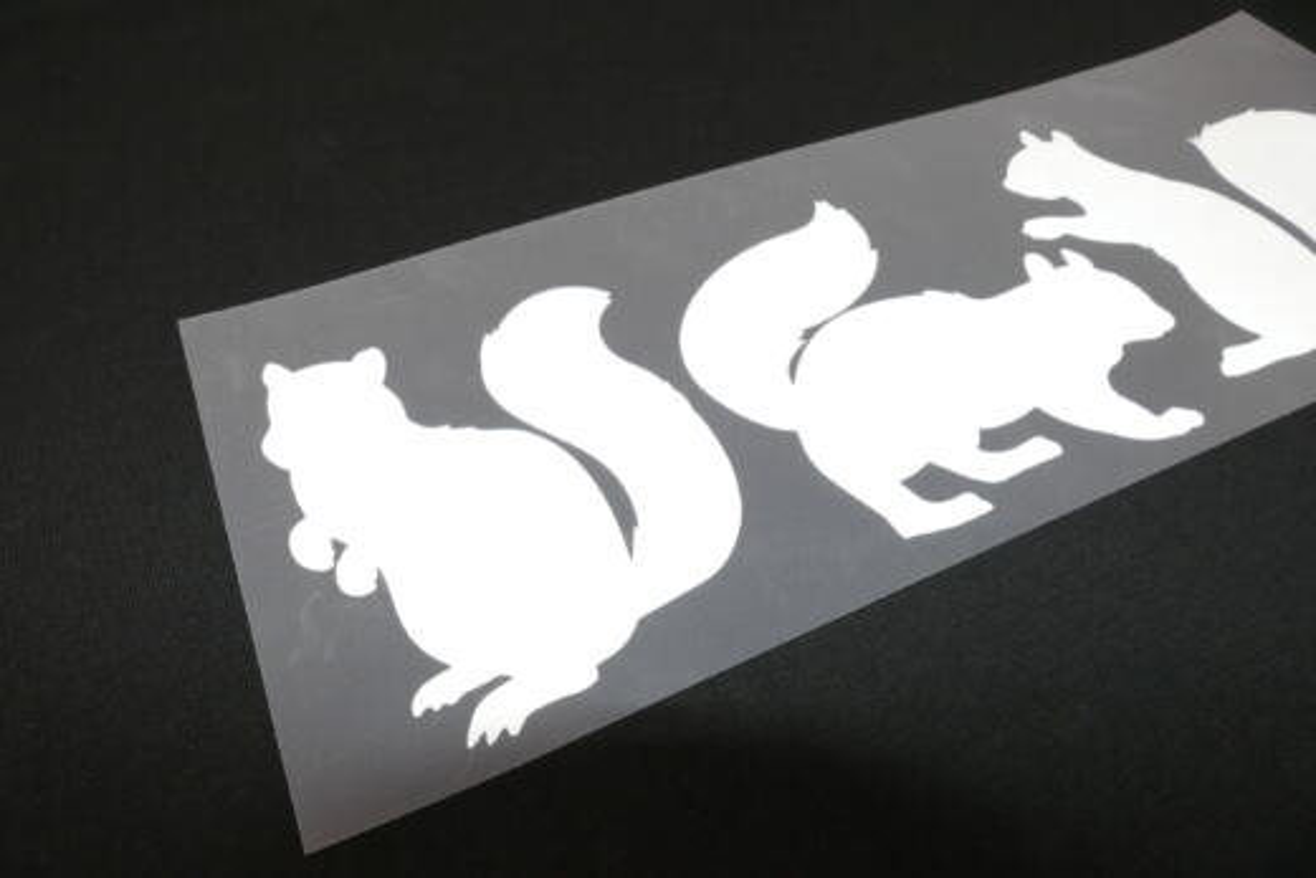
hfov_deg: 71.5
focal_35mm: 25
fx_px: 914
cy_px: 439
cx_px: 658
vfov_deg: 51.3
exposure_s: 1/400
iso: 800
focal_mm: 9.12
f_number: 8
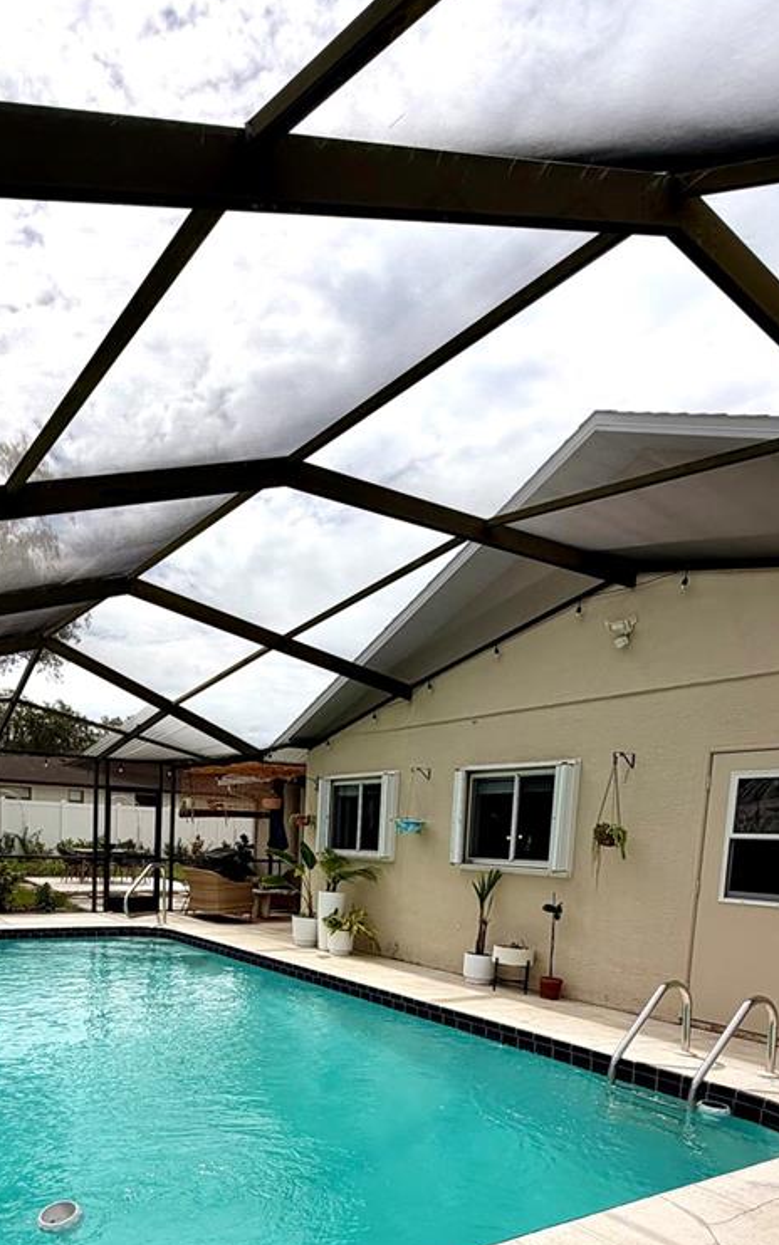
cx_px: 237
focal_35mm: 24
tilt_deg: -6.5
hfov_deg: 49.8
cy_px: 931
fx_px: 815
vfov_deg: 69.9
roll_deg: -2.3
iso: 20
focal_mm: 2.22
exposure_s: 1/1339
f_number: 2.2
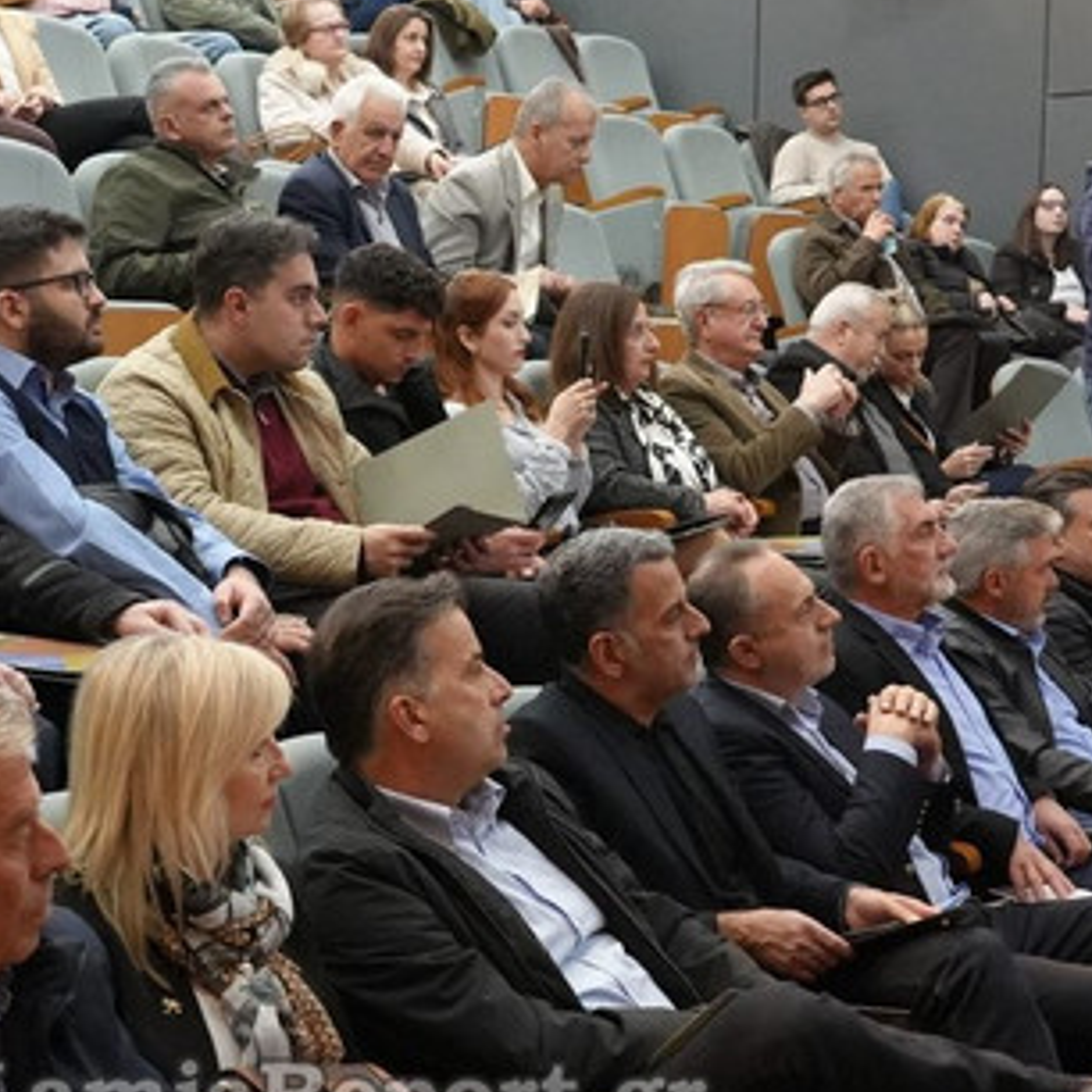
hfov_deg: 26.7
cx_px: 339
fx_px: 2284
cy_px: 648
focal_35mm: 64
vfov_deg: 26.8
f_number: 4
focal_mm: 24
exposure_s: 1/160
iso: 8000
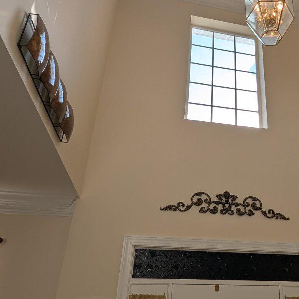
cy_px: 167
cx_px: 234
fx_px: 303
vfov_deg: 52.4
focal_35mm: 31
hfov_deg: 49.8
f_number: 2.2
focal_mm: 1.95
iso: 49
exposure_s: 1/701
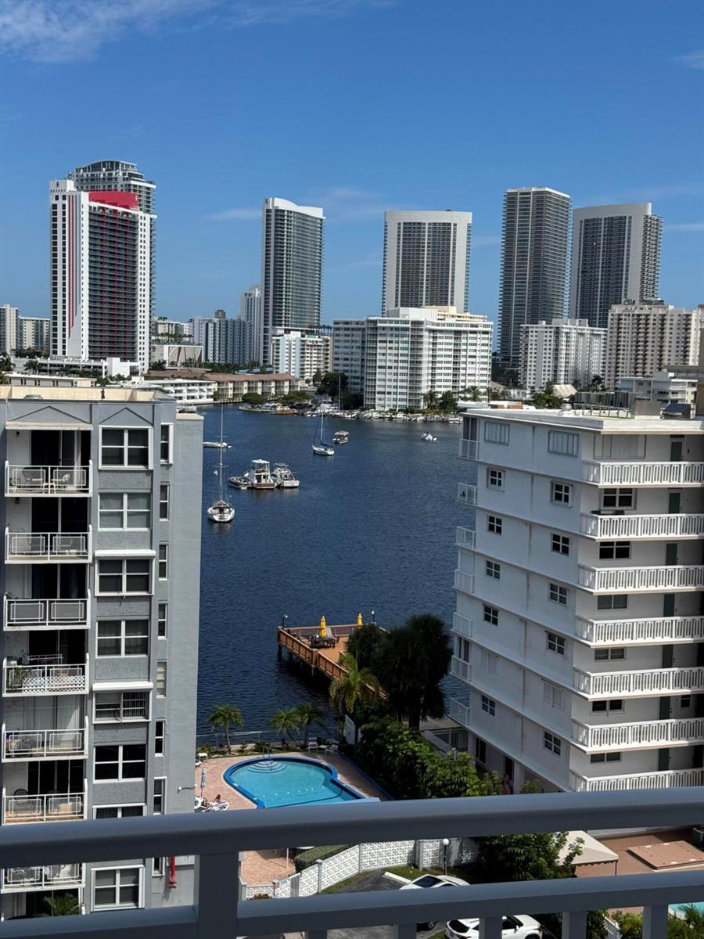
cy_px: 470
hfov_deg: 30.3
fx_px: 1302
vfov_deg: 39.7
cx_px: 352
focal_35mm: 48
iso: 64
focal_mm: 6.76
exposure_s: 1/5848
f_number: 1.78
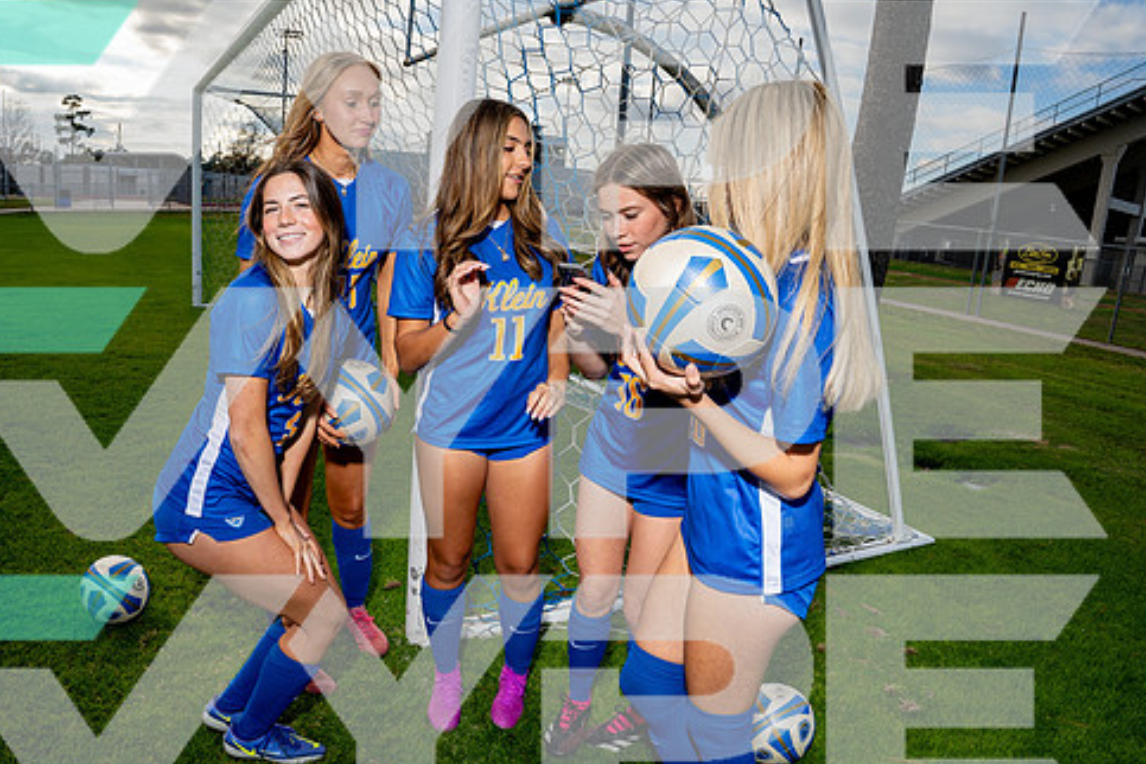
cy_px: 414
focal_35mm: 24
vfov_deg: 53.1
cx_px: 503
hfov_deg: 73.4
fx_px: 764
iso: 100
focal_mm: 20
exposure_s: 1/250
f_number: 7.1
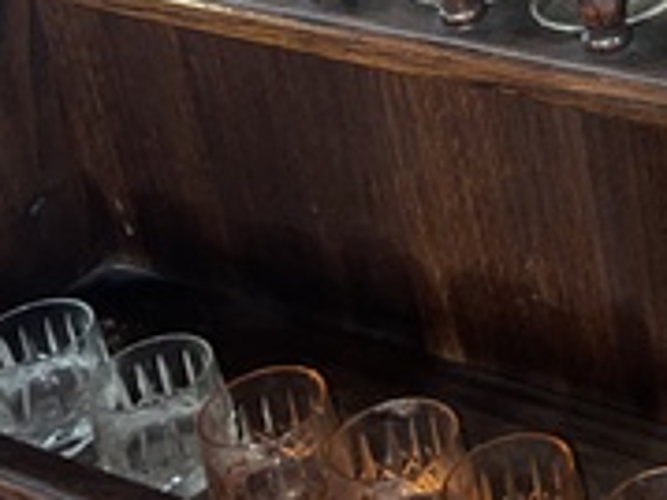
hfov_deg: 18.7
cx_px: 986
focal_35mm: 93
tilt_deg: -20.9
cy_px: -203
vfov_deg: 14.9
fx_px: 1791
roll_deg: +4.5
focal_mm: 5.1
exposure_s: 1/6
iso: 64
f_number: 1.6
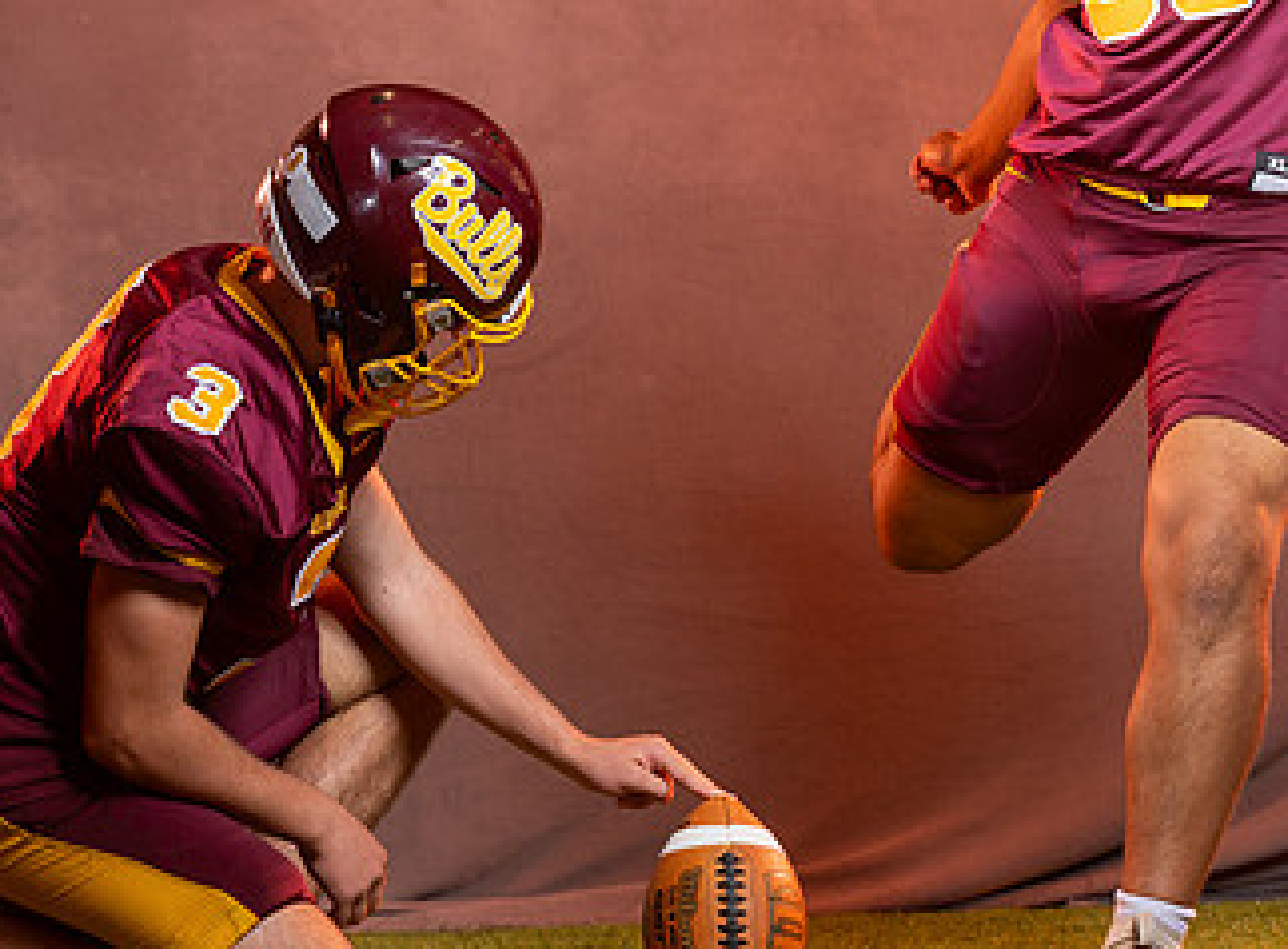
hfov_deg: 9.6
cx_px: 891
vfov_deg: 7.1
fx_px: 7691
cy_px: 195
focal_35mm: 208
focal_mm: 99
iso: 80
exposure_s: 1/160
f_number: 4.5
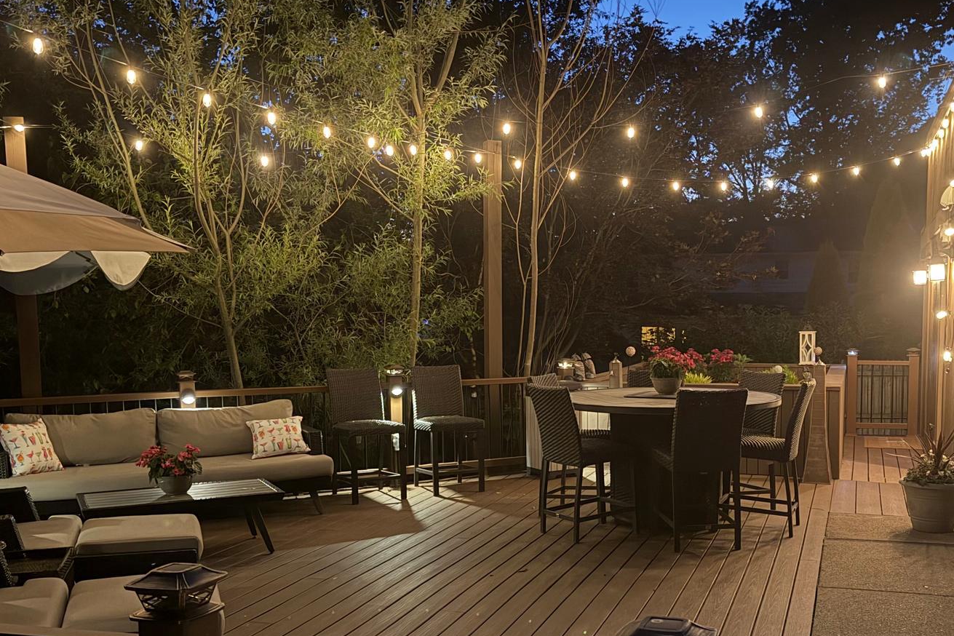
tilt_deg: -5.5
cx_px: 547
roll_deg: +0.4
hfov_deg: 49.4
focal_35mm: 39
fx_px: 1033
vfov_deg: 34.0
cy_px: 399
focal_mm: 6.76
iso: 1600
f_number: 1.78
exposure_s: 1/24
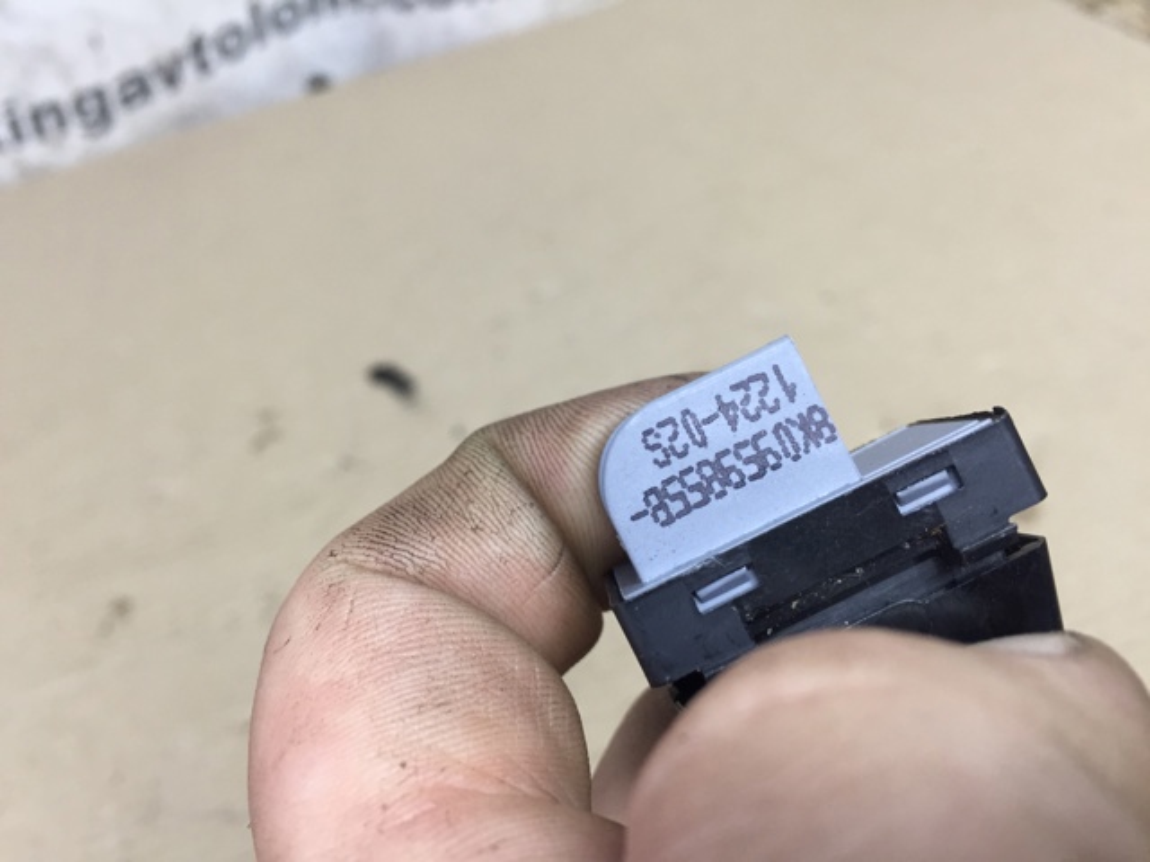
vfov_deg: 48.2
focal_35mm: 29
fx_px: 963
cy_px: 431
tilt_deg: -42.0
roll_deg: +13.5
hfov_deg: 61.7
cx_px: 575
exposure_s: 1/33
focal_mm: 4.15
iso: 64
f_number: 2.2
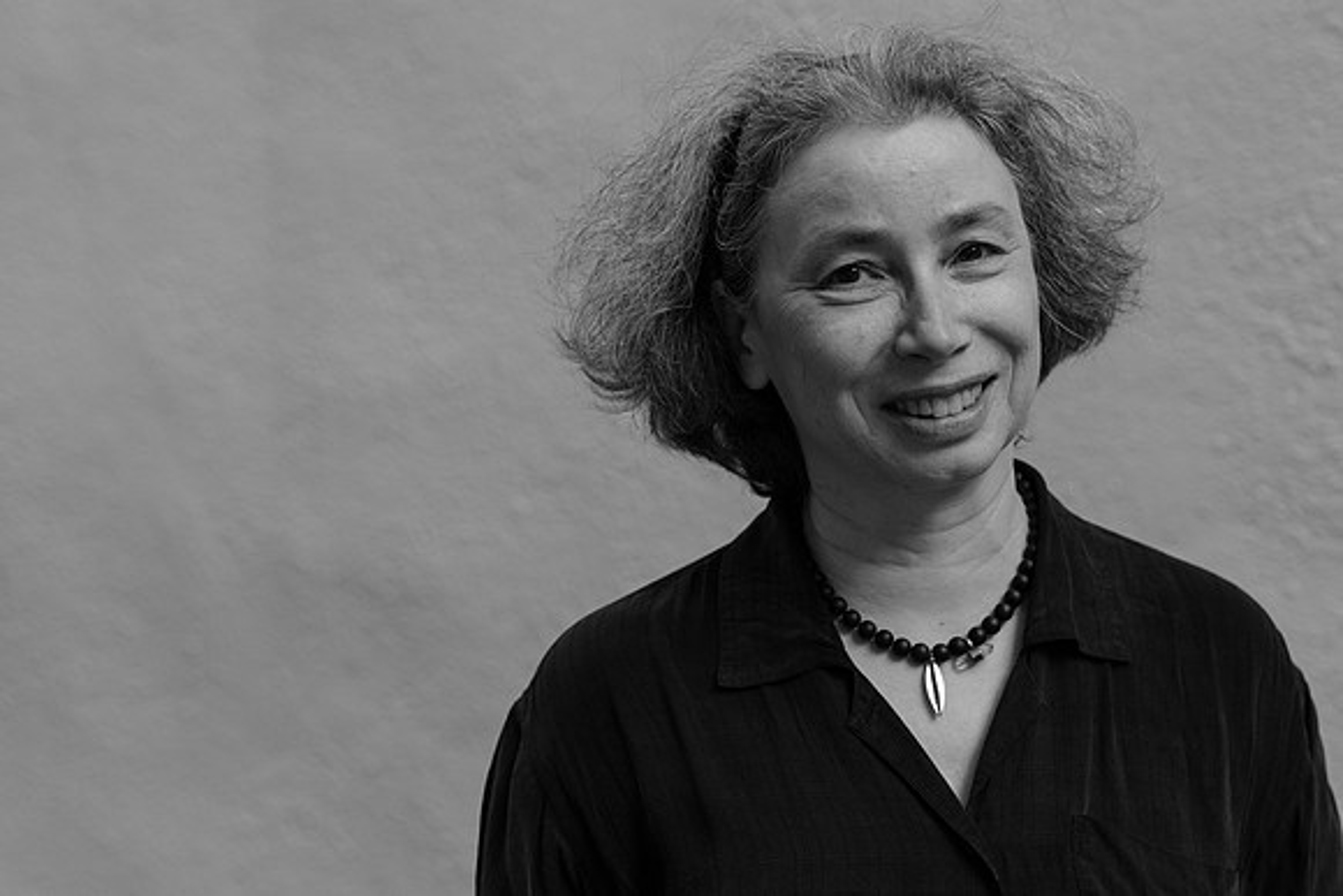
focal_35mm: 75
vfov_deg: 18.2
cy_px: 448
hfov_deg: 27.0
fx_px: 2798
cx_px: 672
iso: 500
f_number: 2.8
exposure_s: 1/320
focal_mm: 50
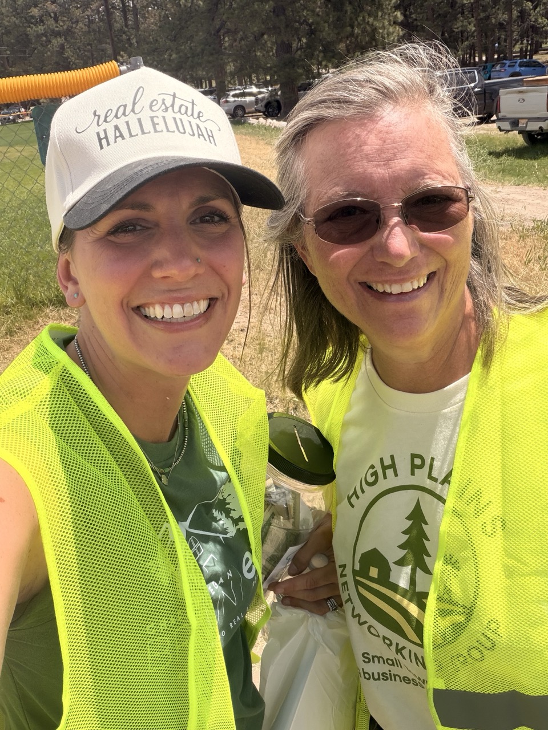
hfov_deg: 46.8
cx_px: 274
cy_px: 365
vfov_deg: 60.0
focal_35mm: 30
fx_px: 633
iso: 40
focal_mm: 2.71
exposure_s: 1/1010
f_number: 1.9
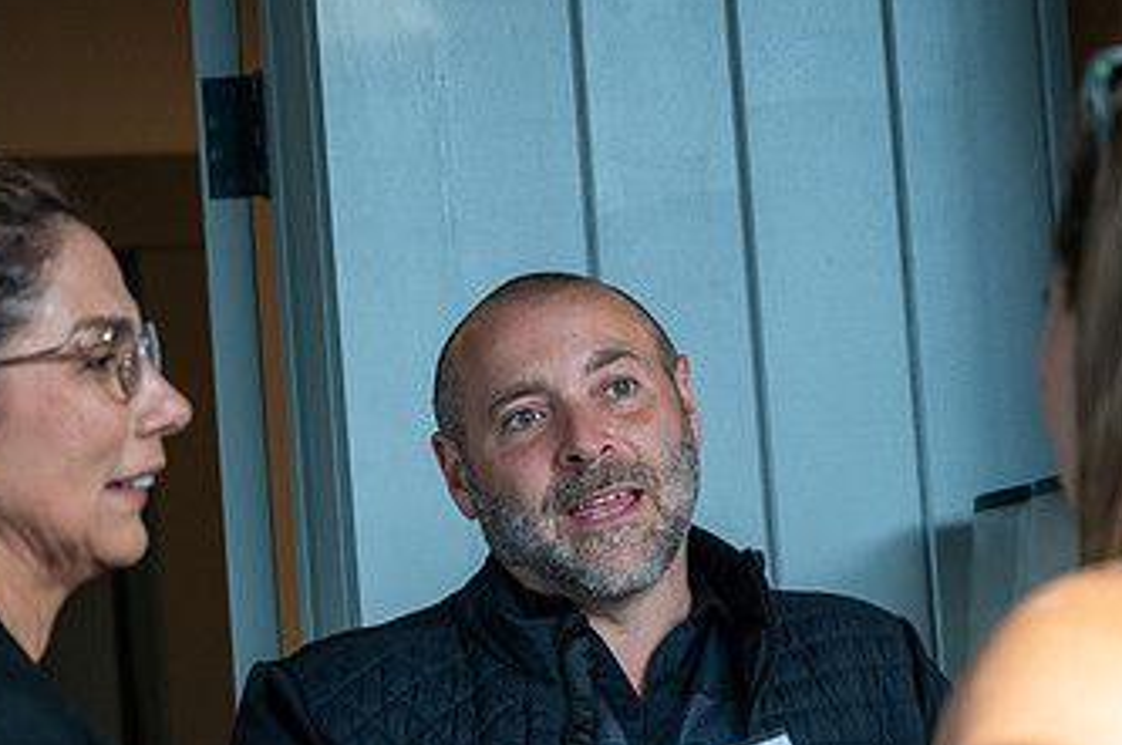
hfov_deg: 16.8
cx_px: 445
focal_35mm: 122
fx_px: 3797
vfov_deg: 11.2
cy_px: 576
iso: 640
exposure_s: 1/250
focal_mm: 70
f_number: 4.5
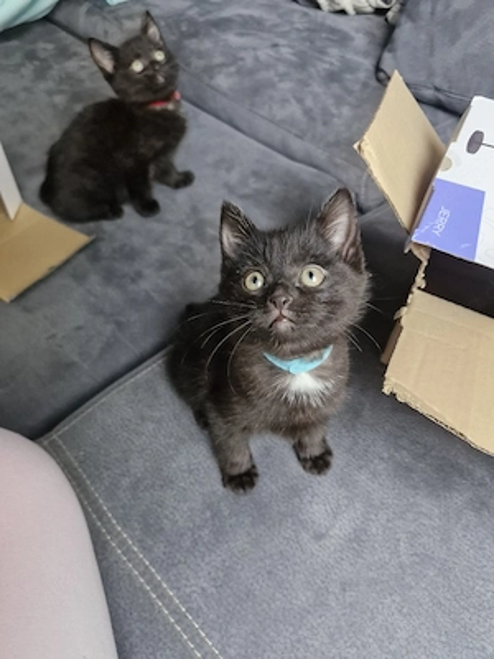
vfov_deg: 73.9
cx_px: 247
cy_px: 330
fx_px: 438
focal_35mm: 23
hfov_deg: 58.9
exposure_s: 1/100
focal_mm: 5.54
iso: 640
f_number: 1.8
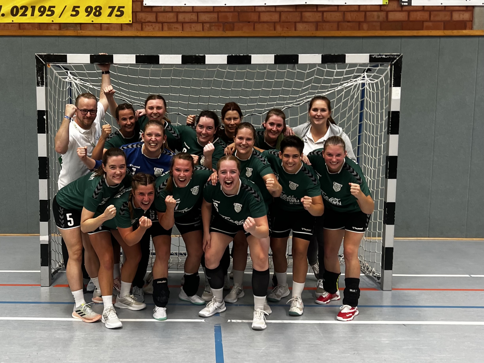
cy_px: 182
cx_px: 242
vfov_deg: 53.1
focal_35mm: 26
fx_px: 364
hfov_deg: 67.3
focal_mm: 5.7
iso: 100
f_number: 1.5
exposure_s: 1/100
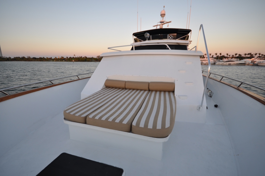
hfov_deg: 100.5
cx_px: 132
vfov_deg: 77.2
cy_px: 88
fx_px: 110
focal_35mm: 15
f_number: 5.6
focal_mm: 10
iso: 280
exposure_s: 1/125
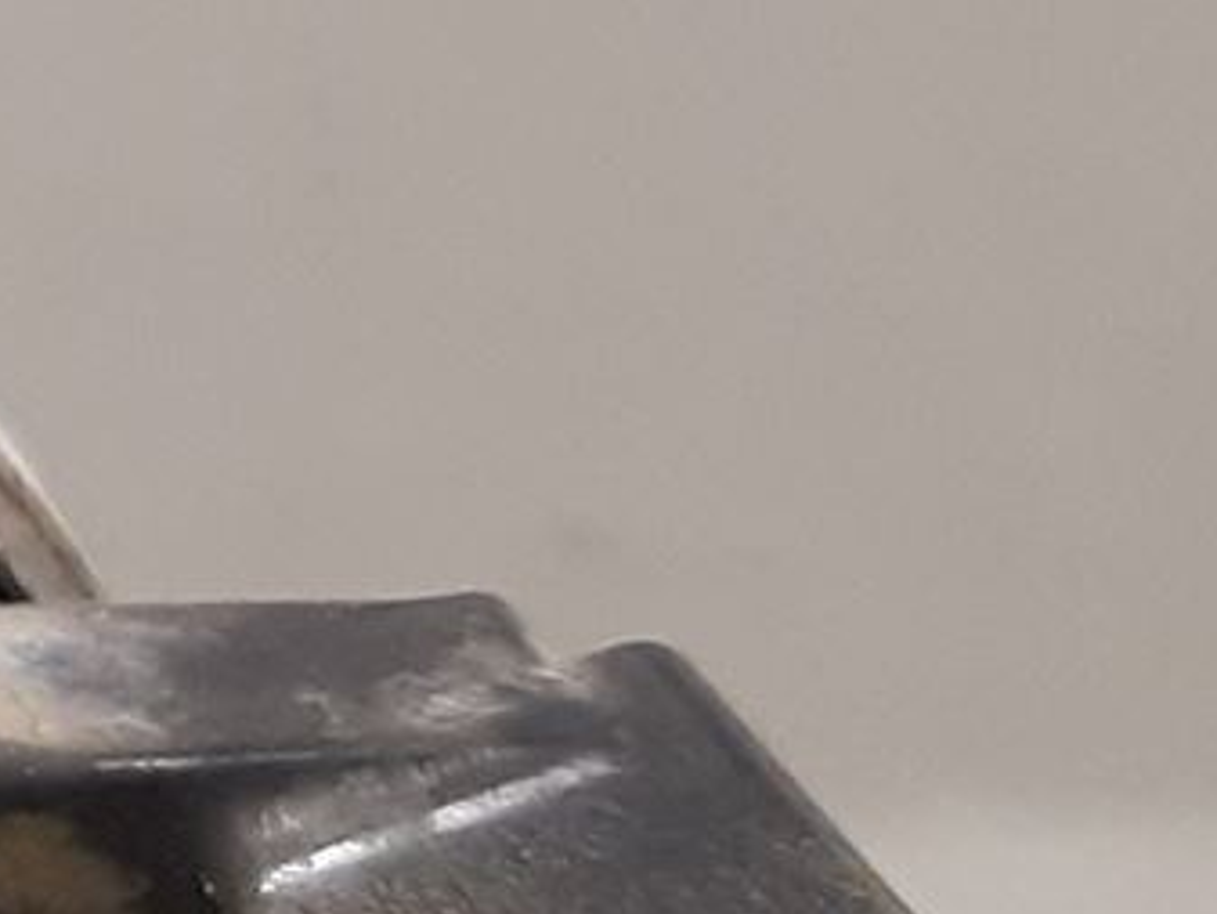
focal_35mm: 158
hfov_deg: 10.7
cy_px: 401
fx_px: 5557
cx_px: -1719
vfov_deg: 9.4
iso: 160
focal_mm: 3.93
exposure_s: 1/50
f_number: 1.7
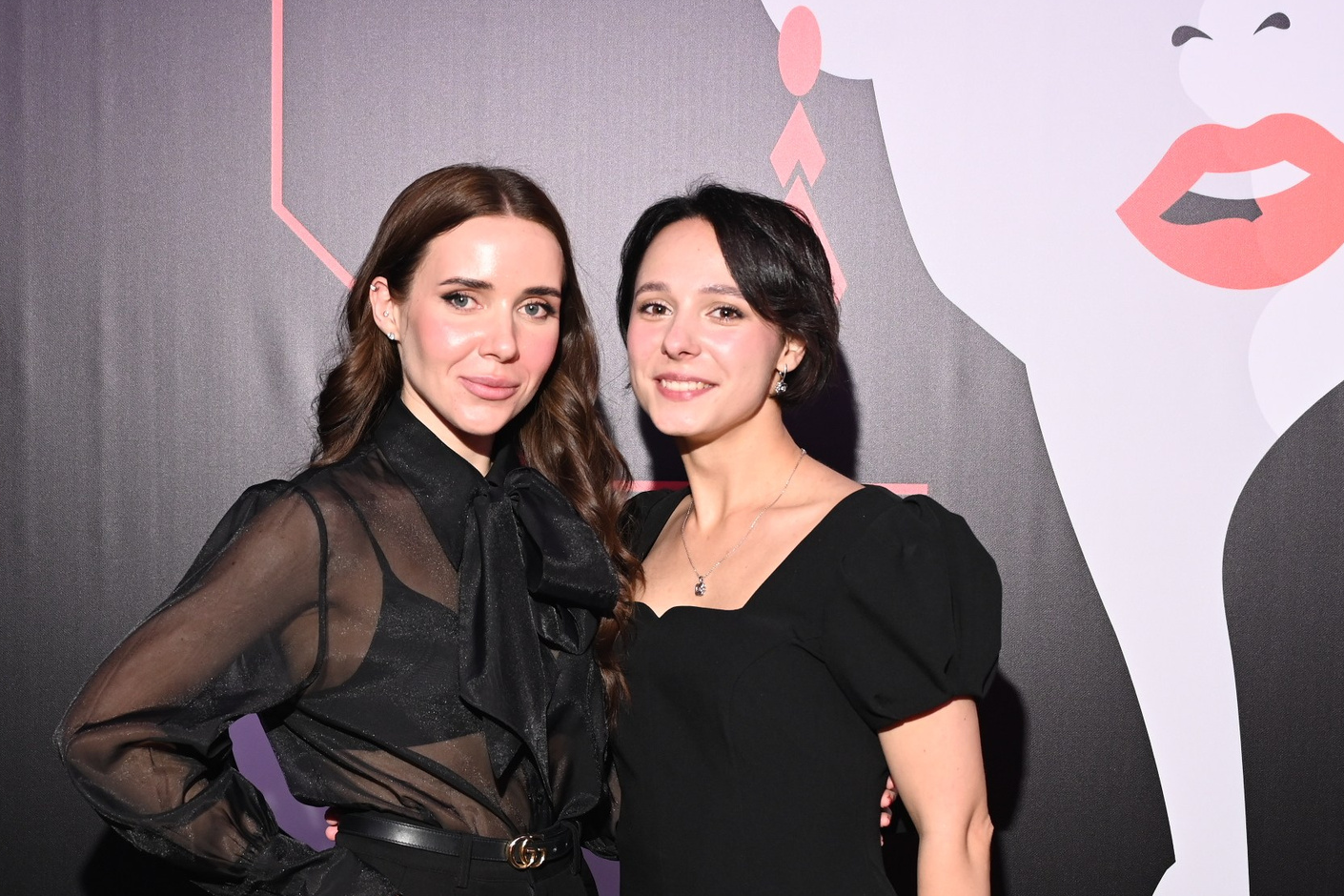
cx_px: 458
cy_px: 688
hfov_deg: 29.1
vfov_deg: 19.6
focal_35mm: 69
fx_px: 2576
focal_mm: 38
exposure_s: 1/160
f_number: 5
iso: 640
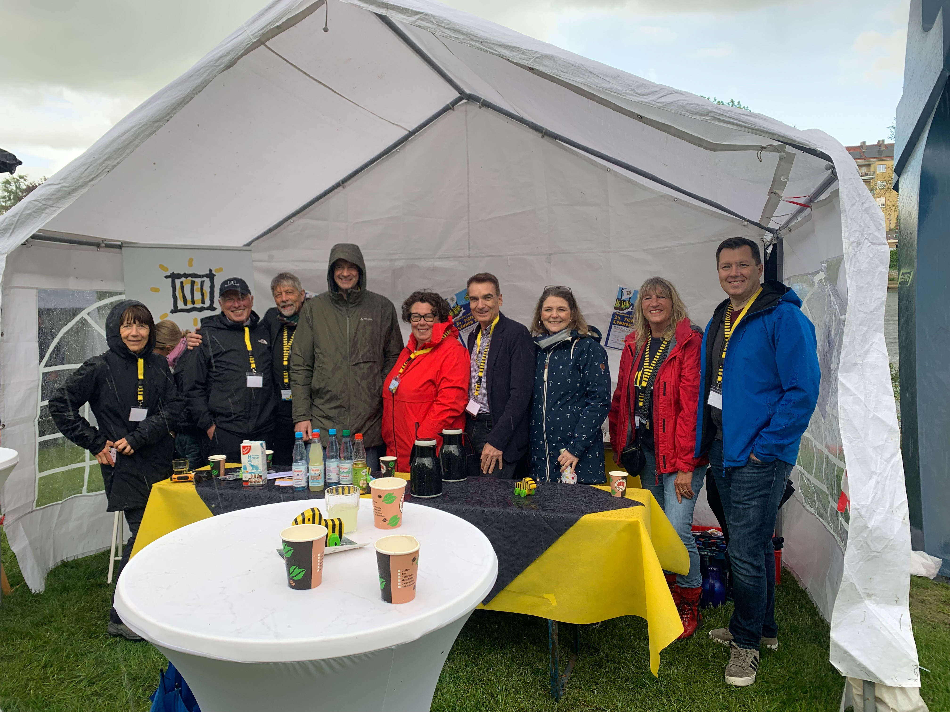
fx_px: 714
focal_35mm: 26
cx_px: 475
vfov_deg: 53.1
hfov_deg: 67.3
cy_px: 356
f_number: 1.8
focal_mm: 4.25
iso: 25
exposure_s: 1/171
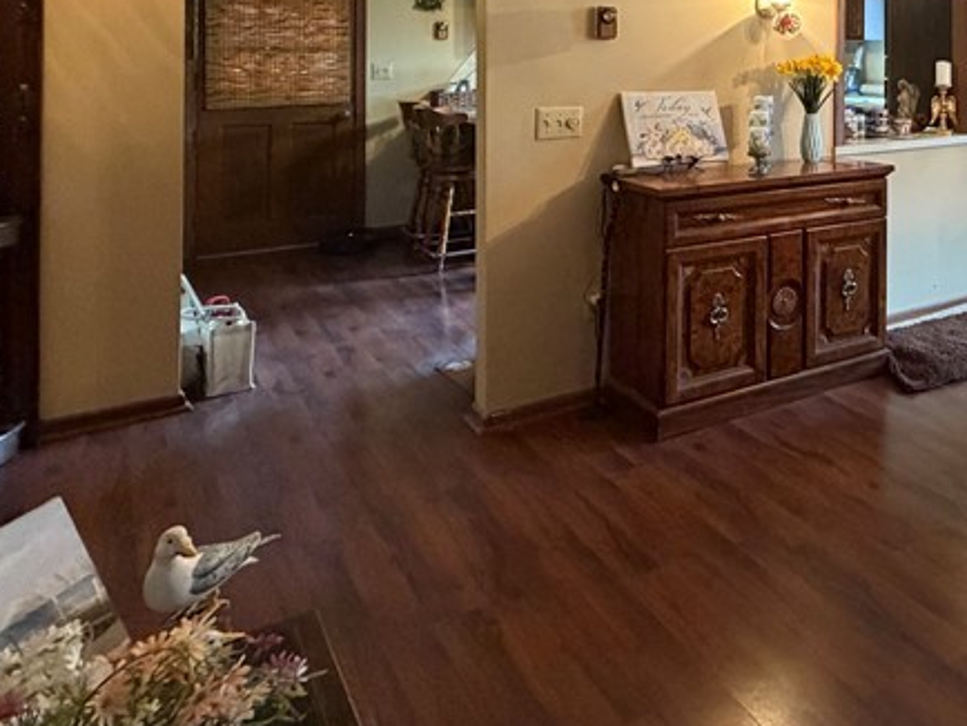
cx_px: 949
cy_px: 40
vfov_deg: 39.1
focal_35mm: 33
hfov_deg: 46.9
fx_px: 922
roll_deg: -0.1
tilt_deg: -0.1
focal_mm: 2.22
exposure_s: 1/60
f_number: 2.2
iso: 500
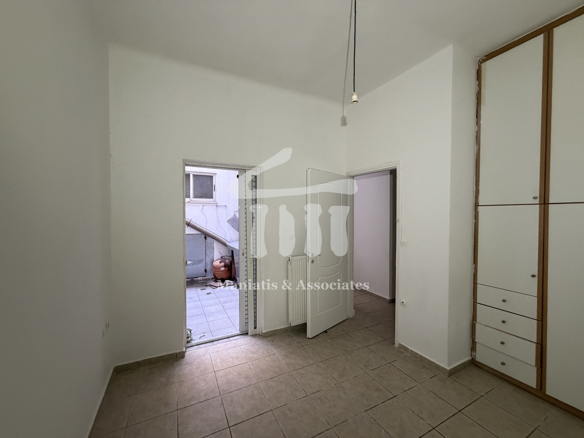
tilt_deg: -0.3
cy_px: 219
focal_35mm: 14
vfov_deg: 85.7
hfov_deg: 102.1
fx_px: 236
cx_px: 292
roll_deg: -1.0
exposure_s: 1/50
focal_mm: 2.22
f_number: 2.2
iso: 400
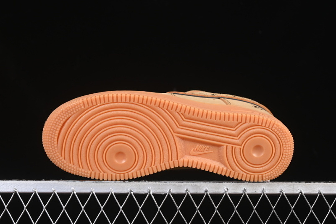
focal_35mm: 75
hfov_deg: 27.0
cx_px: 168
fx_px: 700
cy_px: 112
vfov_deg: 18.2
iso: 160
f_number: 7.1
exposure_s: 1/80
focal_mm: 50
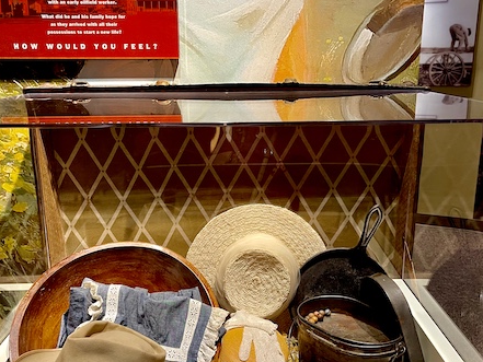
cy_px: 176
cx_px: 242
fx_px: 475
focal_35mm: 34
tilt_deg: -14.3
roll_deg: +0.7
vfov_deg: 41.8
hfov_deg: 53.9
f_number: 1.6
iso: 200
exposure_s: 1/60
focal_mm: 5.1
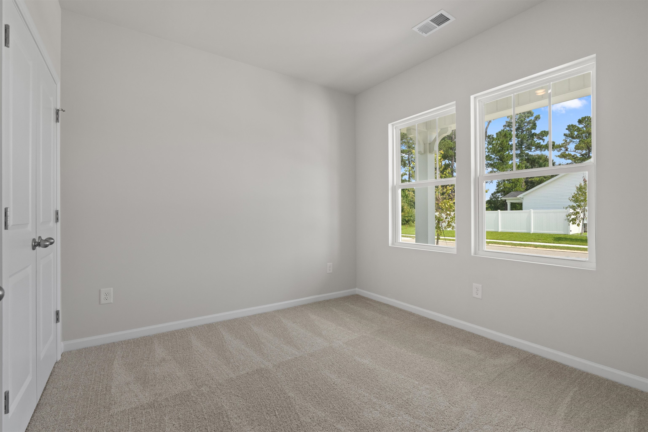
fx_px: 288
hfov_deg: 96.7
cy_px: 216
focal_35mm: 16
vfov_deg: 73.7
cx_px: 324
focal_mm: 16
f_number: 8
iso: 800
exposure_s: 1/60
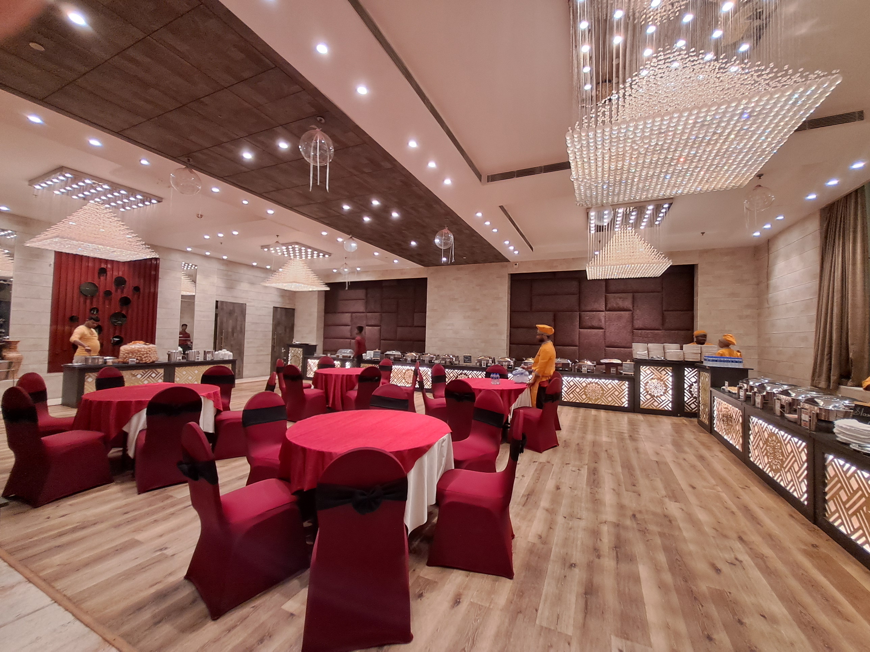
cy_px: 326
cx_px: 435
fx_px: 327
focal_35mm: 13
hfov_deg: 106.2
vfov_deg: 89.9
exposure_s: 1/50
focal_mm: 1.13
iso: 125
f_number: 2.2
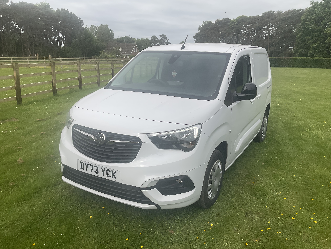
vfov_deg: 48.2
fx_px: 277
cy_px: 124
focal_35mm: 29
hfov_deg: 61.7
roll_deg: -0.9
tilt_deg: -13.5
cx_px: 166
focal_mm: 3
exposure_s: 1/1786
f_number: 1.8
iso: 16
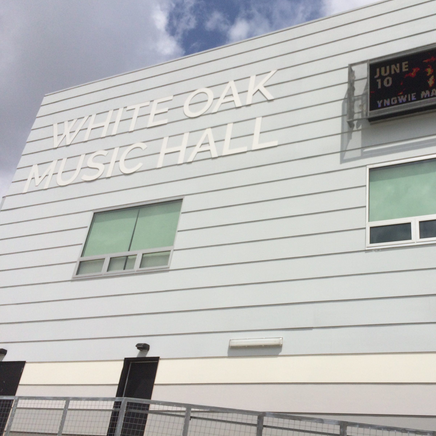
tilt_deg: +28.7
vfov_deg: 47.2
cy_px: 214
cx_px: 291
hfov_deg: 46.5
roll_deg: -3.9
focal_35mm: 35
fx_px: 499
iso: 40
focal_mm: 4.15
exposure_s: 1/6849
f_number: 2.2
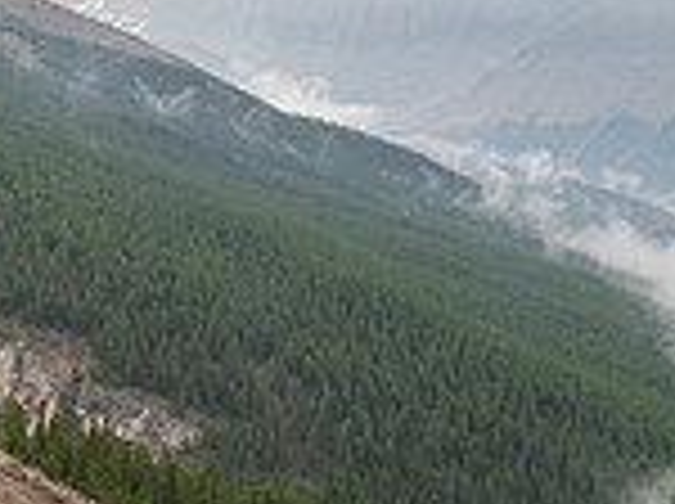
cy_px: 151
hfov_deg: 18.1
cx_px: -414
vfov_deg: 15.8
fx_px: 1811
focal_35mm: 93
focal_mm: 12
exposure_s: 1/100
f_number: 8
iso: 200
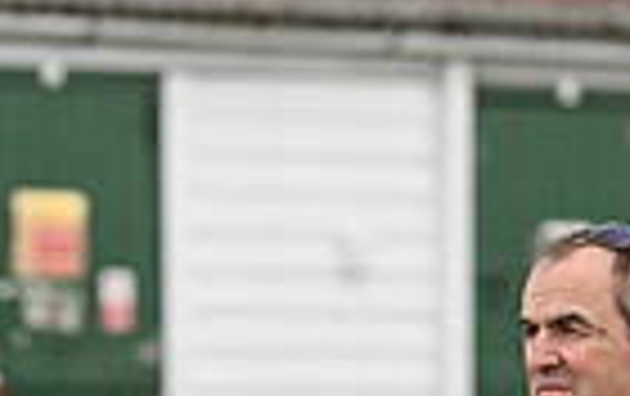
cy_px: 724
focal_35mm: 589
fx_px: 10129
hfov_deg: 3.6
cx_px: 490
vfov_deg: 2.2
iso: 500
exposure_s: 1/1000
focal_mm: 180
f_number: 5
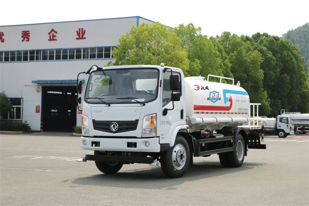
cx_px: 154
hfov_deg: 54.4
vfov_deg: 37.8
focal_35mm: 35
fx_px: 300
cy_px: 103
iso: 125
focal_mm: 35
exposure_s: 1/800
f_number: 3.2
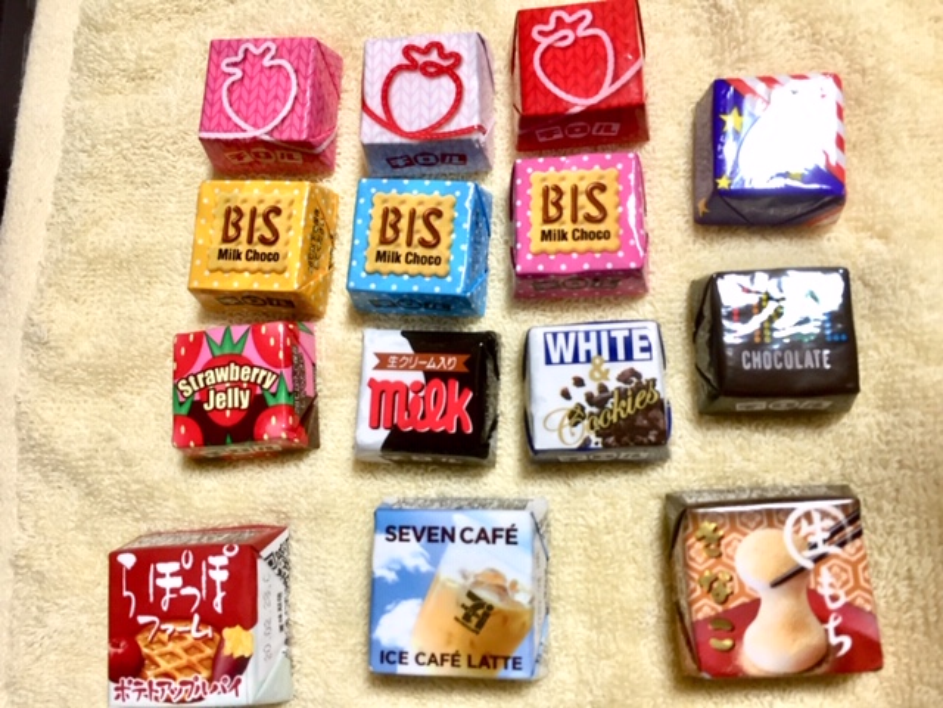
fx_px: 790
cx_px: 472
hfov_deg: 61.7
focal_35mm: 29
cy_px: 354
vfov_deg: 48.2
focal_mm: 4.15
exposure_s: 1/33
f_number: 2.2
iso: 125
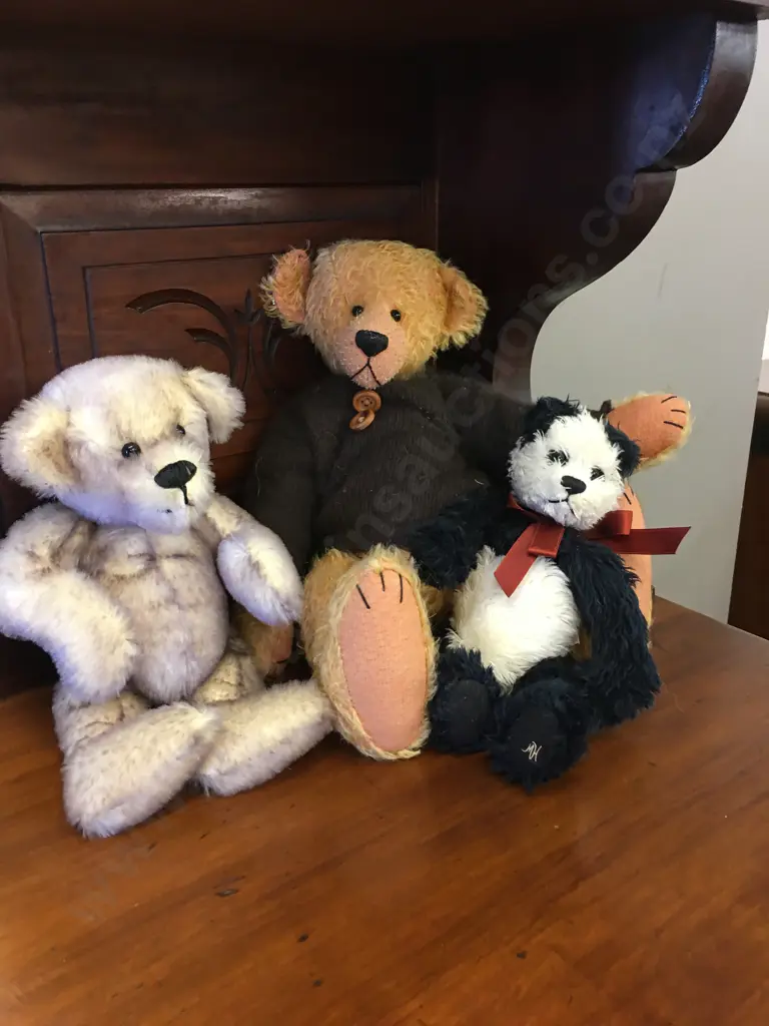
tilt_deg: -19.4
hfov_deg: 48.2
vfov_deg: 61.7
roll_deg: +0.0
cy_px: 513
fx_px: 859
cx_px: 384
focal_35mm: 29
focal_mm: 4.15
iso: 80
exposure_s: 1/17
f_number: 2.2
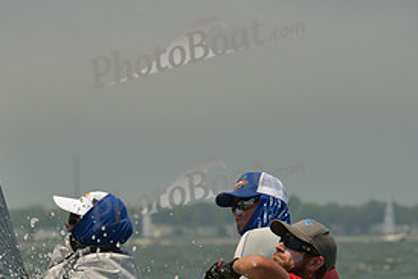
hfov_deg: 3.9
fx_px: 6157
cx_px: 12
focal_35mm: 530
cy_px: 290
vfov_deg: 2.6
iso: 400
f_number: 10
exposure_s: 1/1250
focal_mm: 250
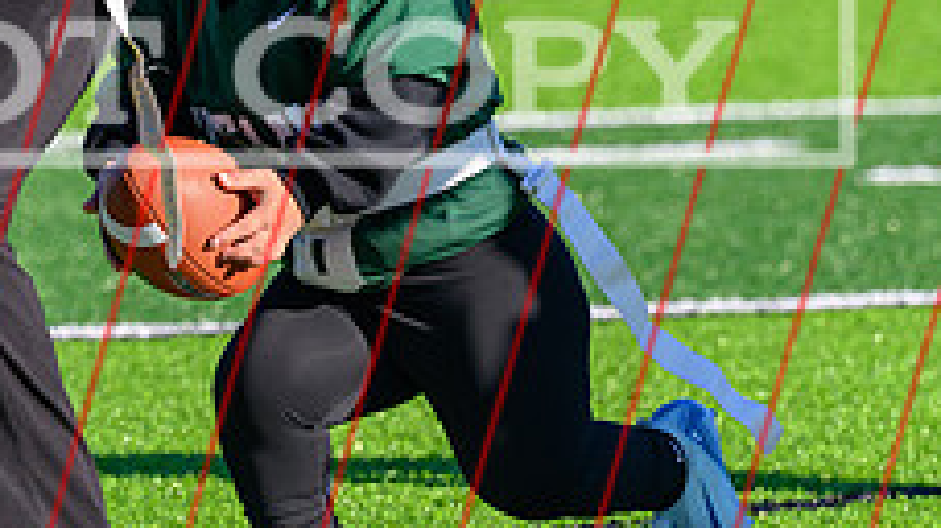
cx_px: 172
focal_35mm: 781
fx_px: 19478
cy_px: 461
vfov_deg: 1.6
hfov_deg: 2.8
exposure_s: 1/1250
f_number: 3.5
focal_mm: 185
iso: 200
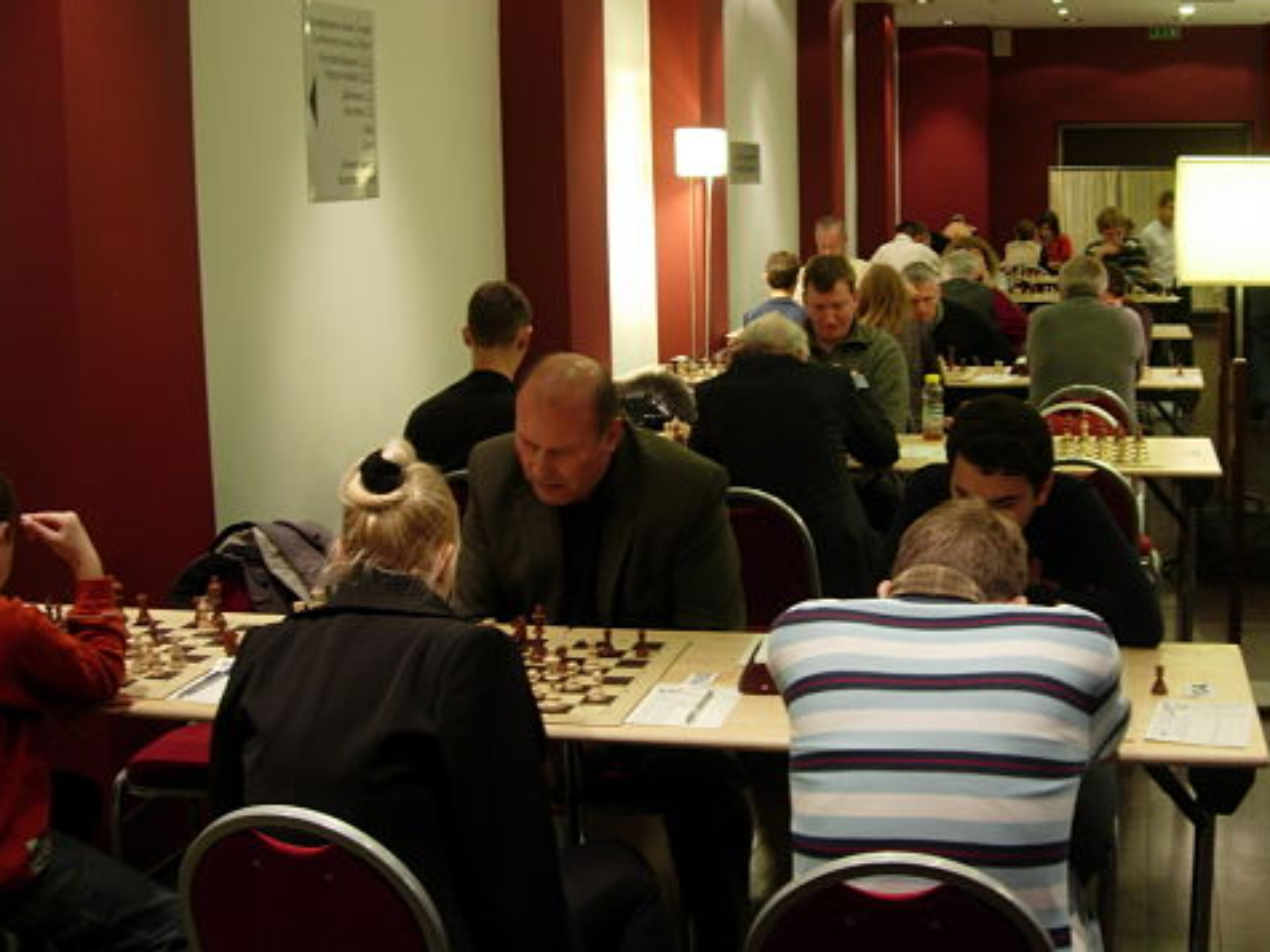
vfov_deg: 30.2
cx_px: 797
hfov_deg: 39.4
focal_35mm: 48
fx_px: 1761
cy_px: 444
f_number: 2.8
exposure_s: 1/7.5
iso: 64
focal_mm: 7.8
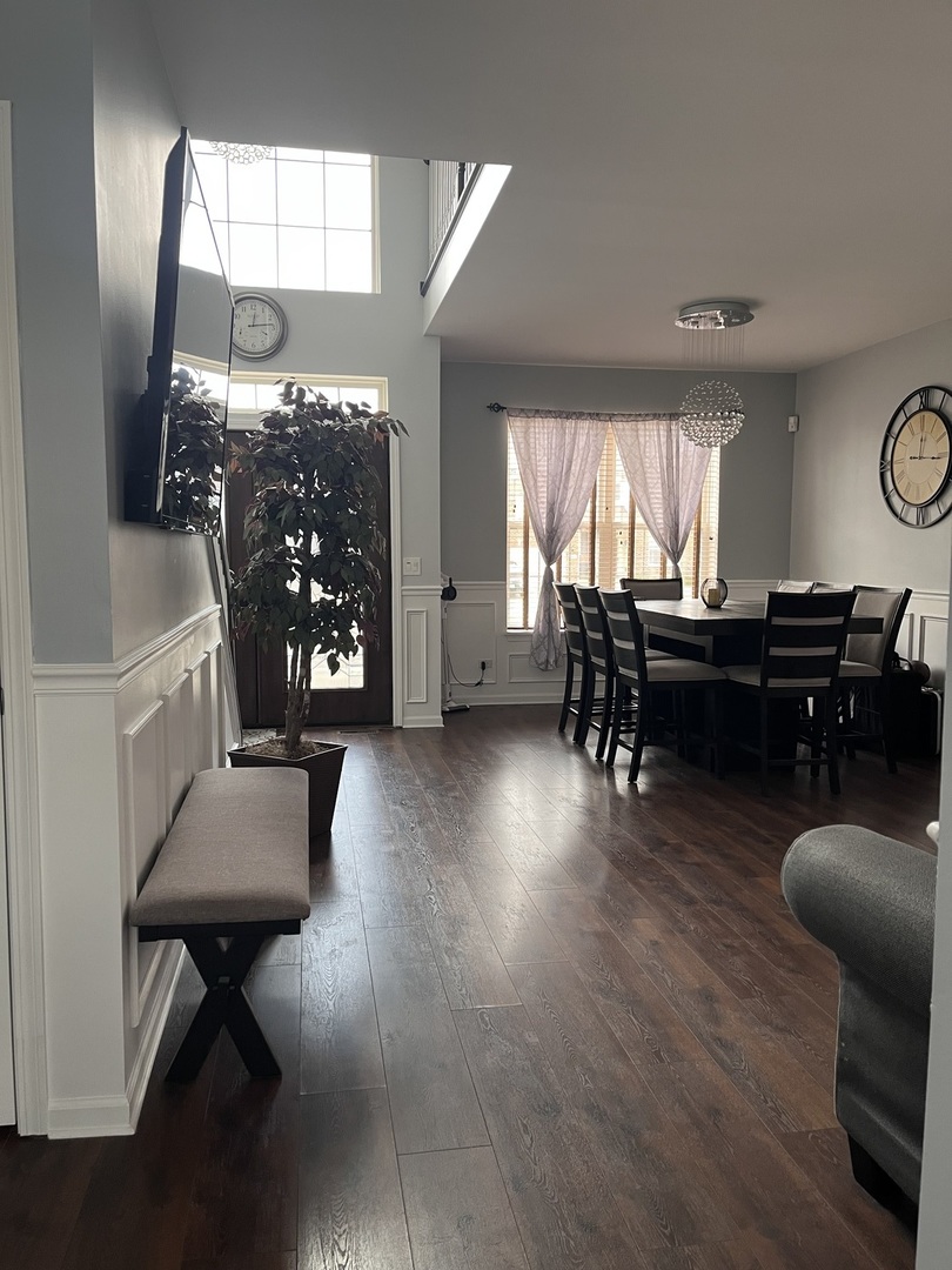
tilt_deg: -5.1
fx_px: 953
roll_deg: -0.2
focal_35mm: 26
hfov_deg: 53.1
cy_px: 635
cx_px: 476
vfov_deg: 67.3
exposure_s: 1/81
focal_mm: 5.1
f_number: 1.6
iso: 125
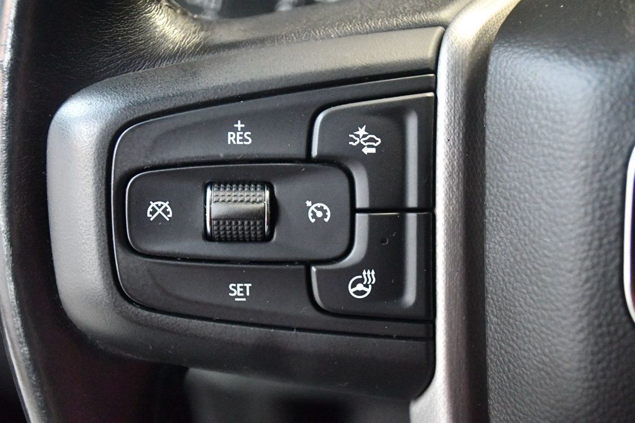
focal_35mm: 48
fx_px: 846
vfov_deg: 28.1
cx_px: 318
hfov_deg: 41.1
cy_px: 212
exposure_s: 1/60
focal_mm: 32
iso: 12800
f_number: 4.8
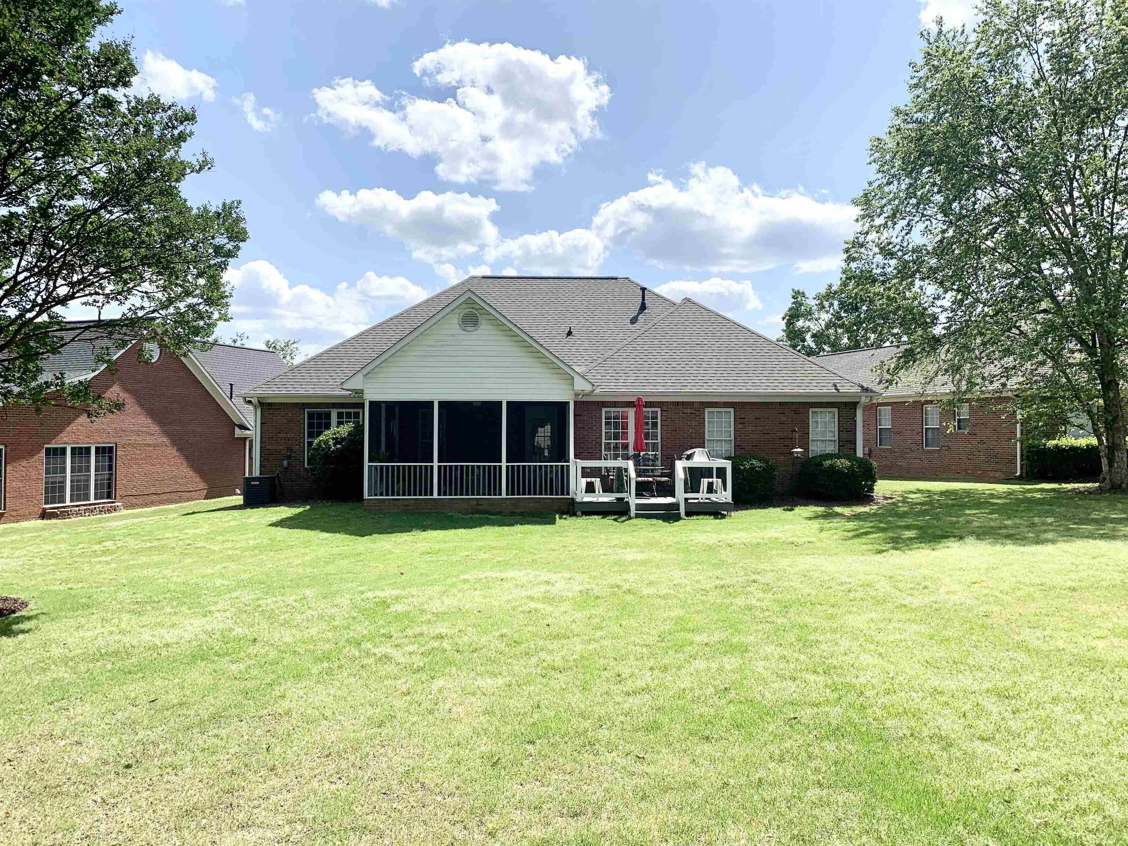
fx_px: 847
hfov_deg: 67.3
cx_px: 564
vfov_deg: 53.1
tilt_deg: +1.9
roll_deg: +0.2
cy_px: 423
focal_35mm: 26
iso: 25
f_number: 1.8
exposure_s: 1/2755
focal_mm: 4.25
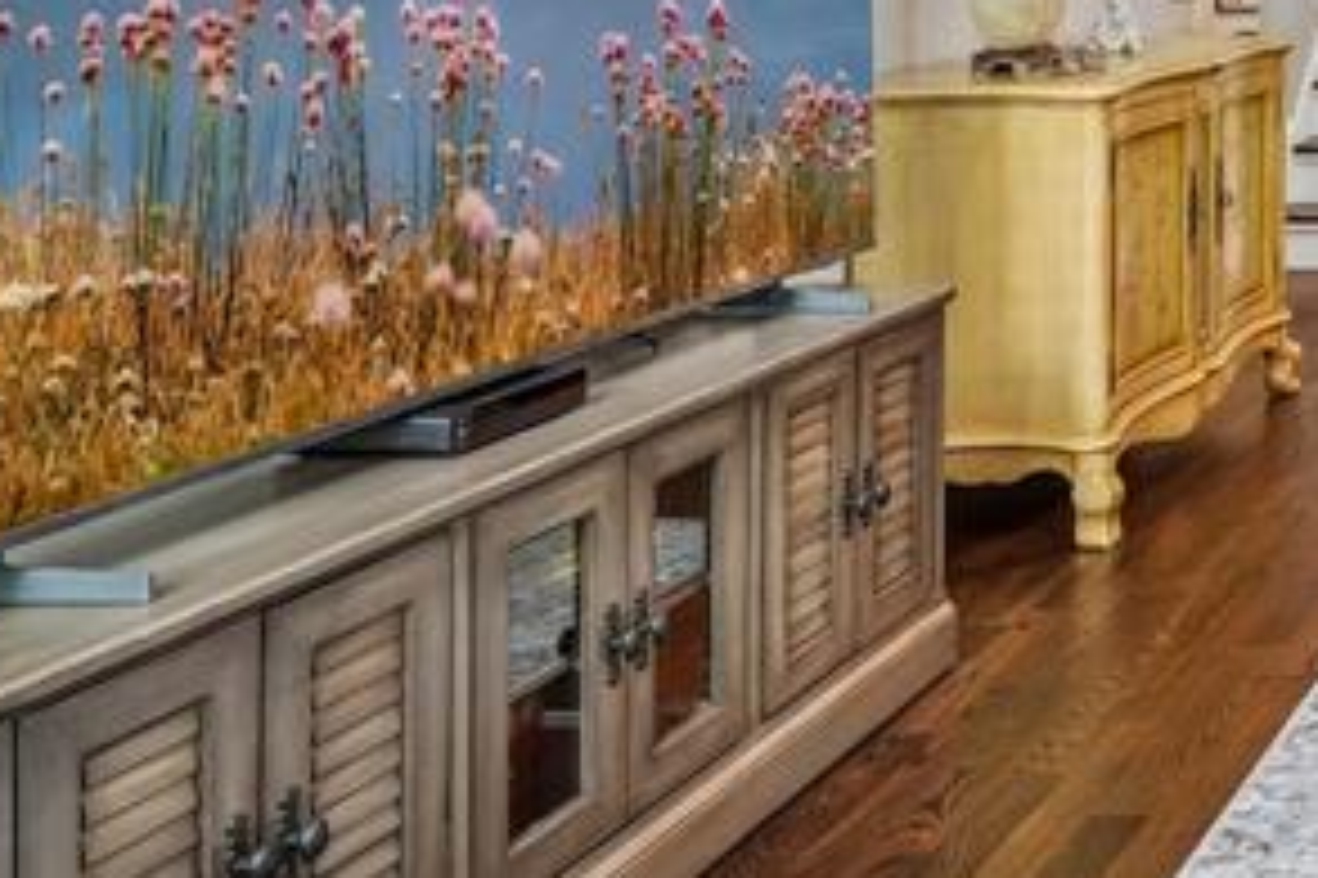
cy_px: -135
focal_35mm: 56
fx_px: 2049
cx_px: 1948
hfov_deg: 26.5
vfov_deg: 22.5
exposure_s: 1/8
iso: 400
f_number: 9
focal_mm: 16
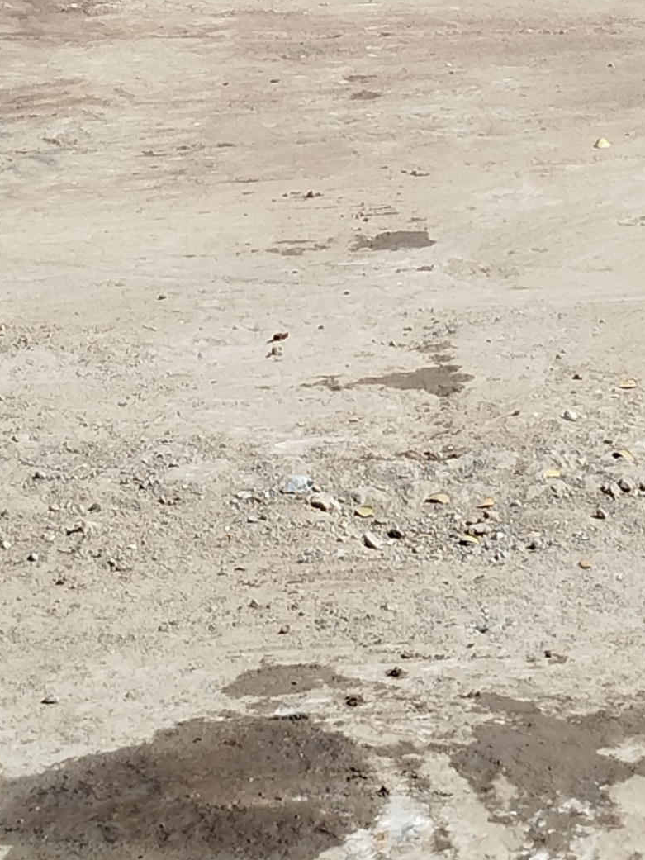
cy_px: -554
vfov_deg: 12.6
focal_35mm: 146
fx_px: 3626
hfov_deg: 10.2
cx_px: 361
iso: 50
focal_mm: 5.31
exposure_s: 1/805
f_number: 1.7
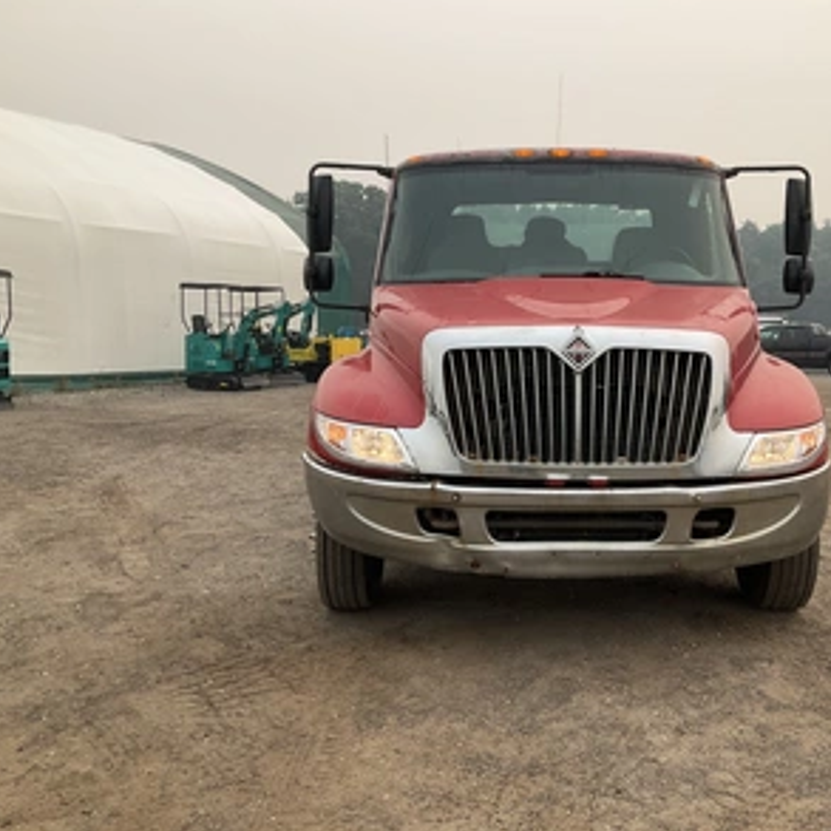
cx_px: 522
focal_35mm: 35
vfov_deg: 47.2
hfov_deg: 46.8
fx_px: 951
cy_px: 411
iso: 25
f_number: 1.8
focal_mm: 3
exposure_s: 1/545
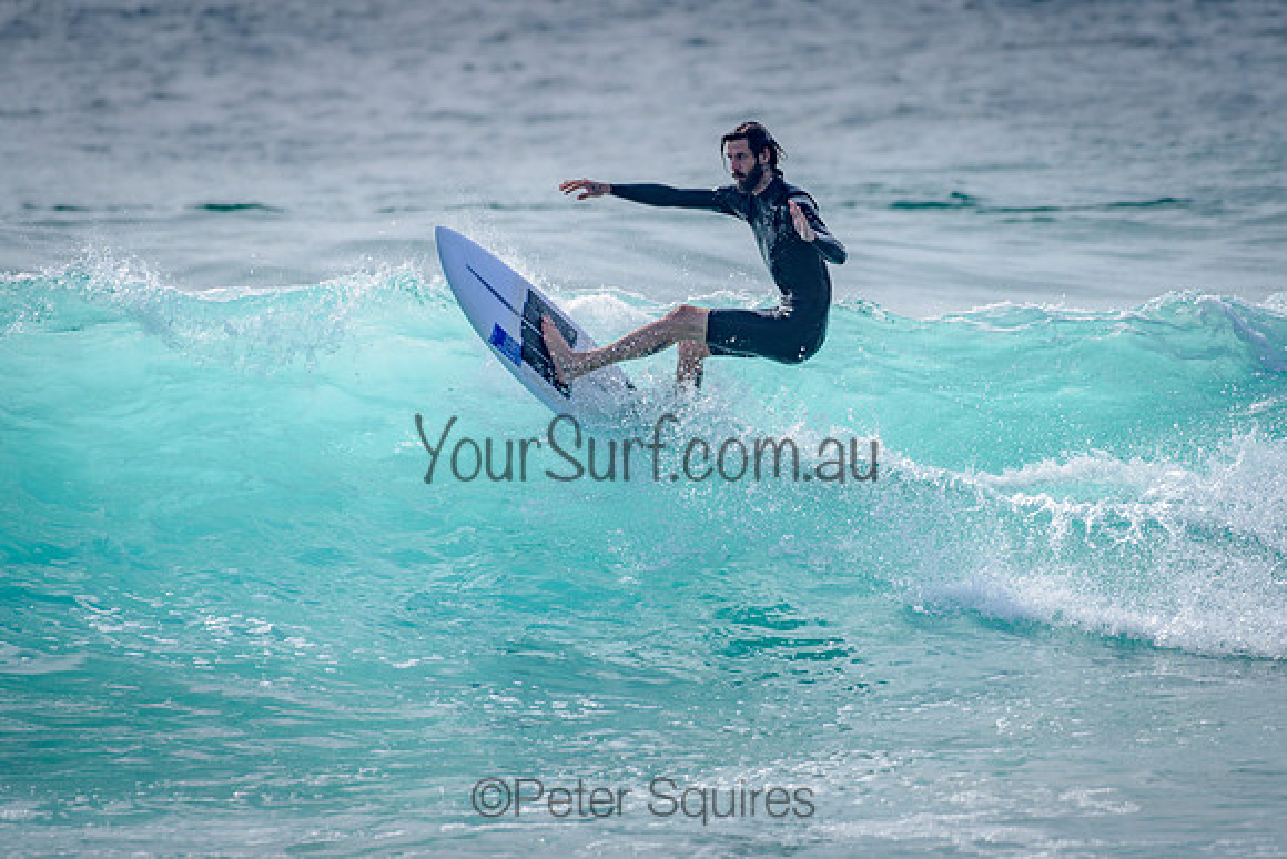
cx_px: 682
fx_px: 21918
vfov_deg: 2.2
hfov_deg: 3.4
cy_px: 332
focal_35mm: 613
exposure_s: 1/2000
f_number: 5.6
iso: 140
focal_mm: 500
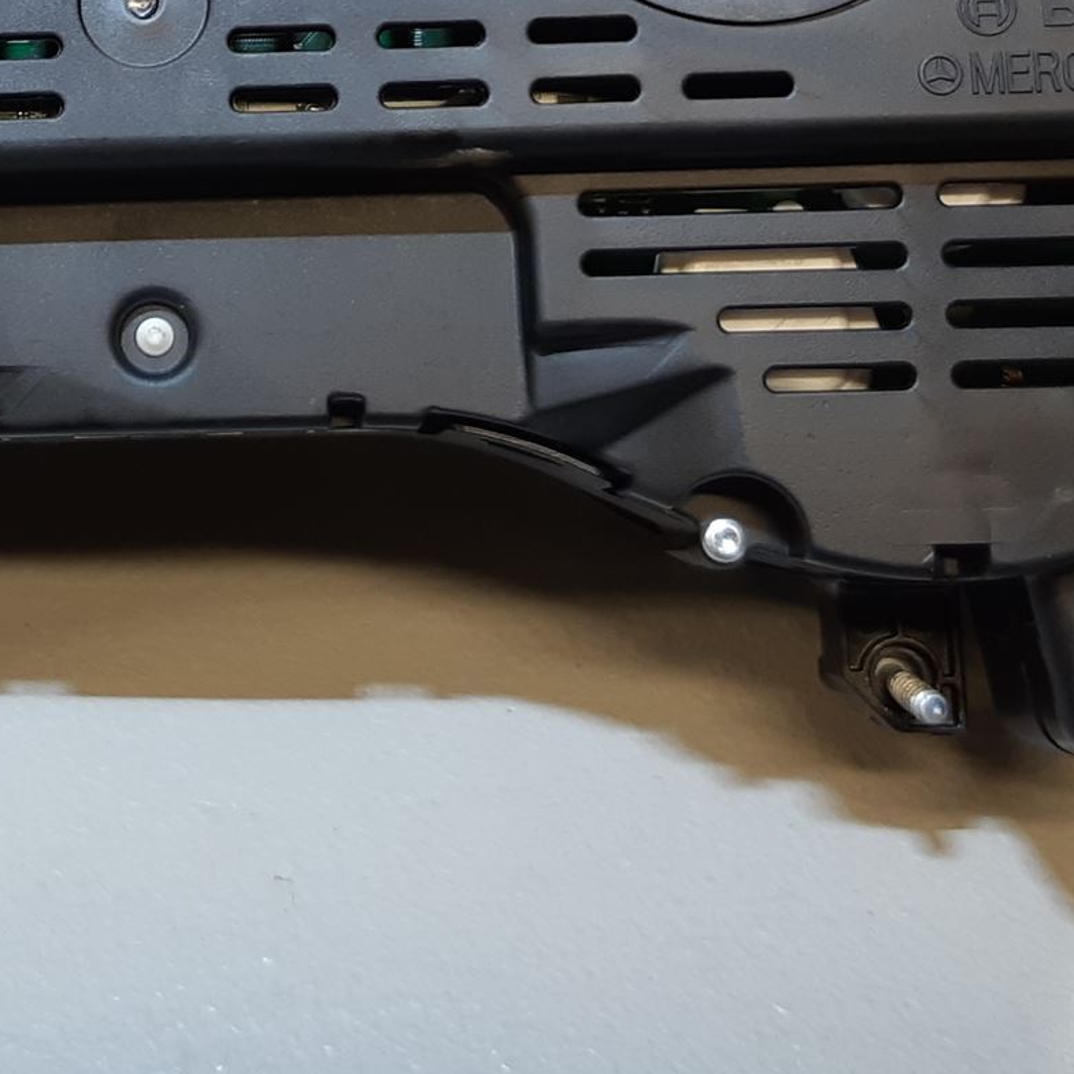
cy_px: 103
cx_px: 133
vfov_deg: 27.6
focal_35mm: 60
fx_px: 2106
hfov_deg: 27.7
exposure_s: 1/50
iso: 64
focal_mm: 3.93
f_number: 1.7
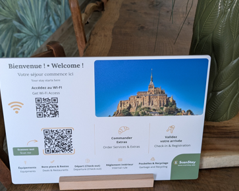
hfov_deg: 42.8
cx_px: 107
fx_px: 304
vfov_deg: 34.9
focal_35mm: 43
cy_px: 81
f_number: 1.89
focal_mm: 5.43
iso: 169
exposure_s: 1/100
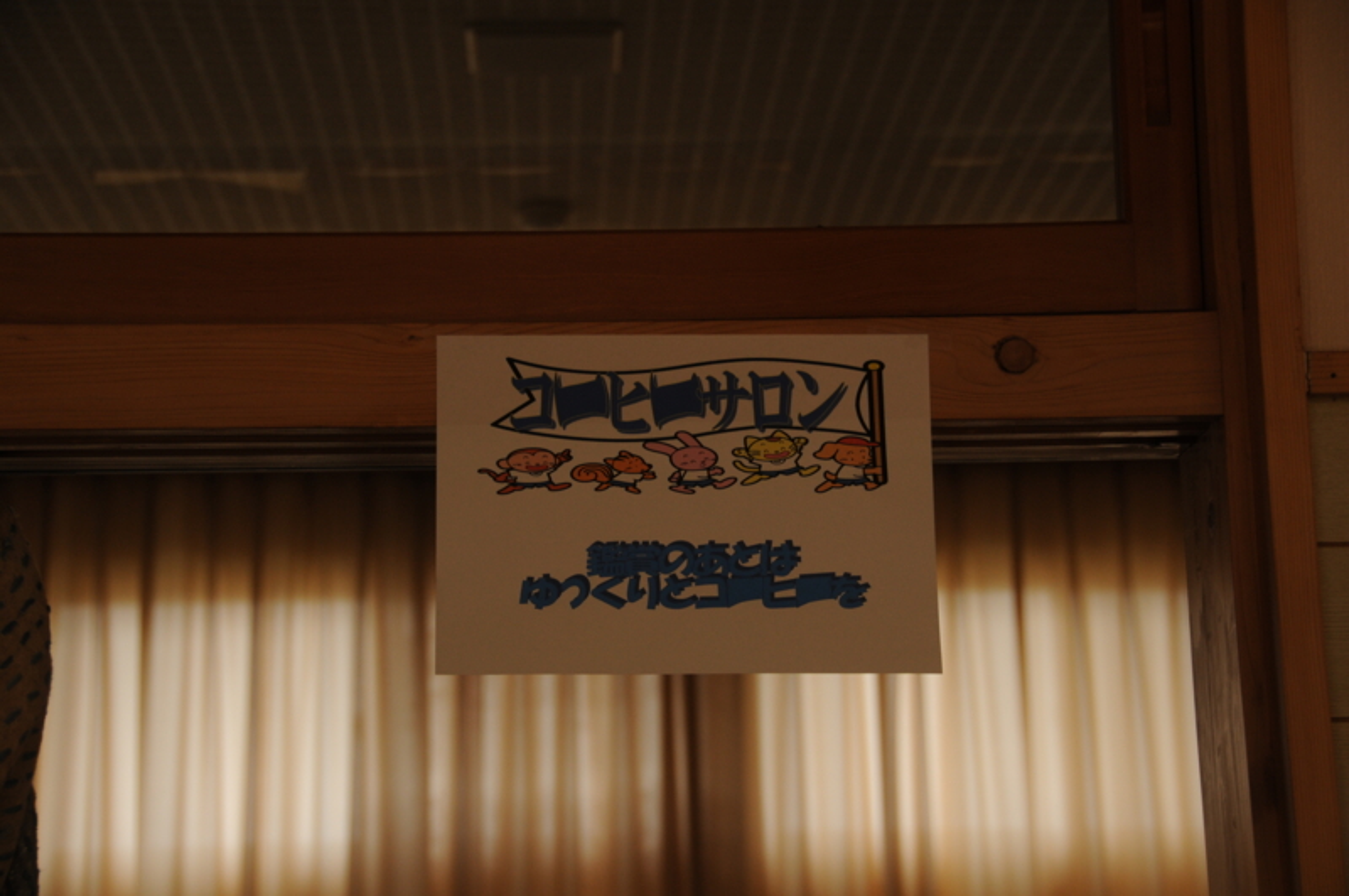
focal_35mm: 78
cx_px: 674
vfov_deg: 17.4
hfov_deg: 26.0
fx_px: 2919
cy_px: 448
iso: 400
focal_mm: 52
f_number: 4.8
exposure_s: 1/160
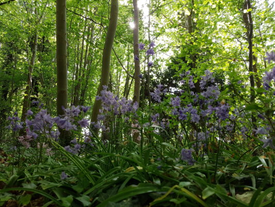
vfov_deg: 53.1
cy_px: 104
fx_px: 207
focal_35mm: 26
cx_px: 138
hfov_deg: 67.3
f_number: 1.7
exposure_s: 1/109
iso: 50
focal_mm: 4.2
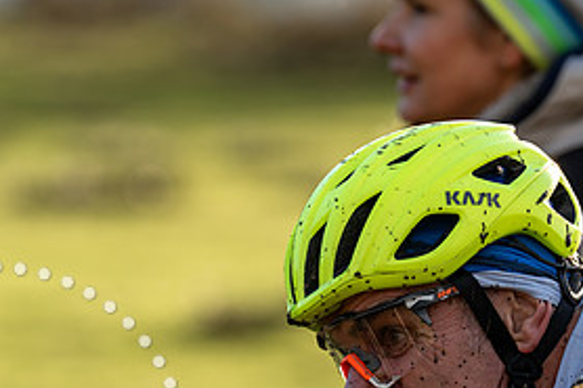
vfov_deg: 3.6
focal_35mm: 386
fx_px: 6247
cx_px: 321
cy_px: 351
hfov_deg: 5.3
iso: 250
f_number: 4
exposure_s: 1/1000
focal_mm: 185
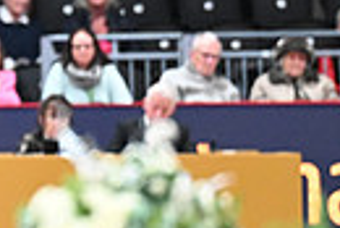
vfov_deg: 1.0
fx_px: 12679
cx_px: -377
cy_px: -46
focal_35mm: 1341
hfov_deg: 1.5
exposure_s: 1/800
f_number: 4
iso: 6400
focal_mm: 300
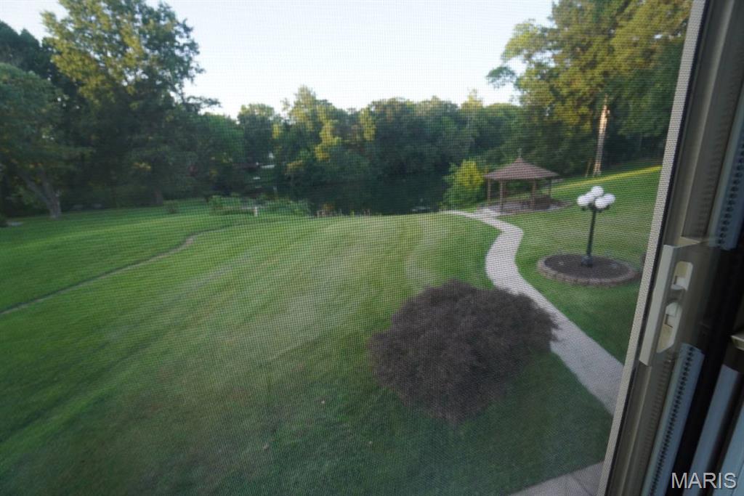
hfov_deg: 100.4
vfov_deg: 77.3
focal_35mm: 15
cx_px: 372
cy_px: 248
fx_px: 310
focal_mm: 10
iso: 400
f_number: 4
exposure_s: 1/160
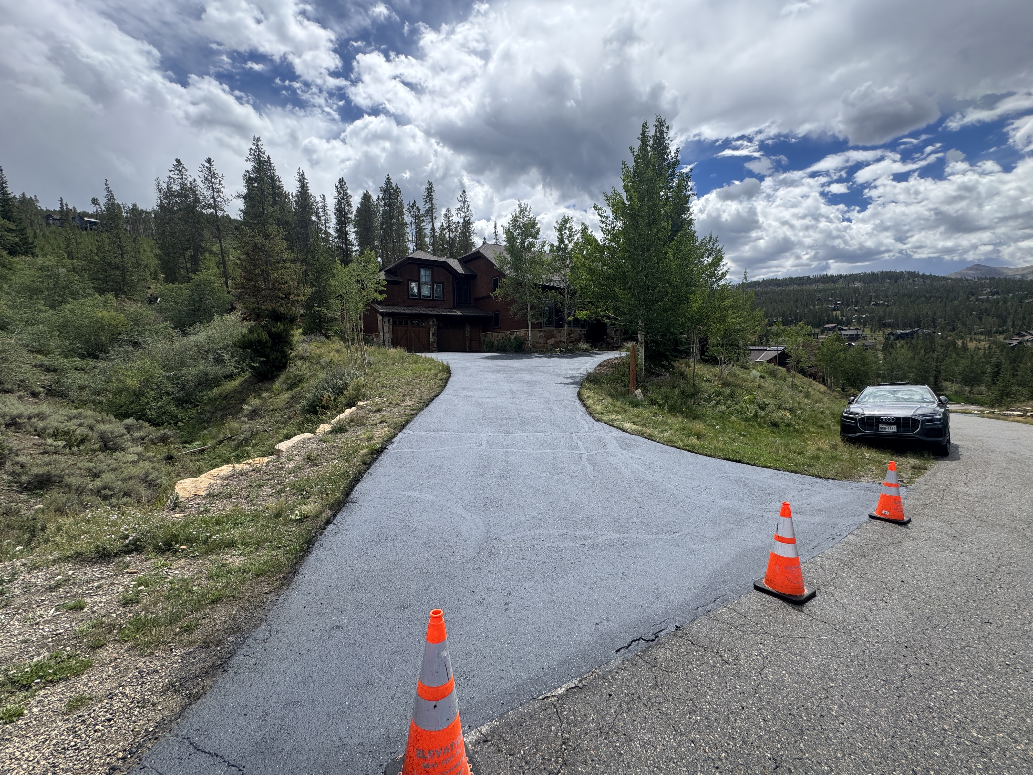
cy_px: 388
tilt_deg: -5.1
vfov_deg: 85.7
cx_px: 516
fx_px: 418
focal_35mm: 14
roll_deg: +0.6
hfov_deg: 102.1
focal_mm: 2.22
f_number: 2.2
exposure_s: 1/1198
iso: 50
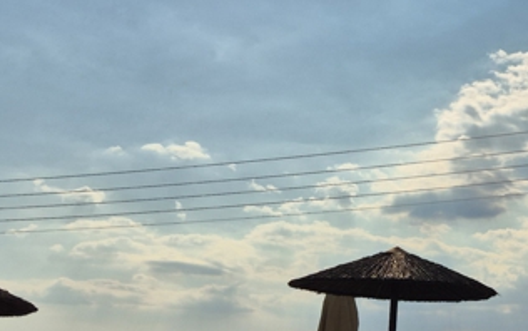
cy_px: 130
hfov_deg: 25.7
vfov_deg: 17.6
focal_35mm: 74
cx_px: 585
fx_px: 1066
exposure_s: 1/7904
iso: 25
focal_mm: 5.4
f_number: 1.8
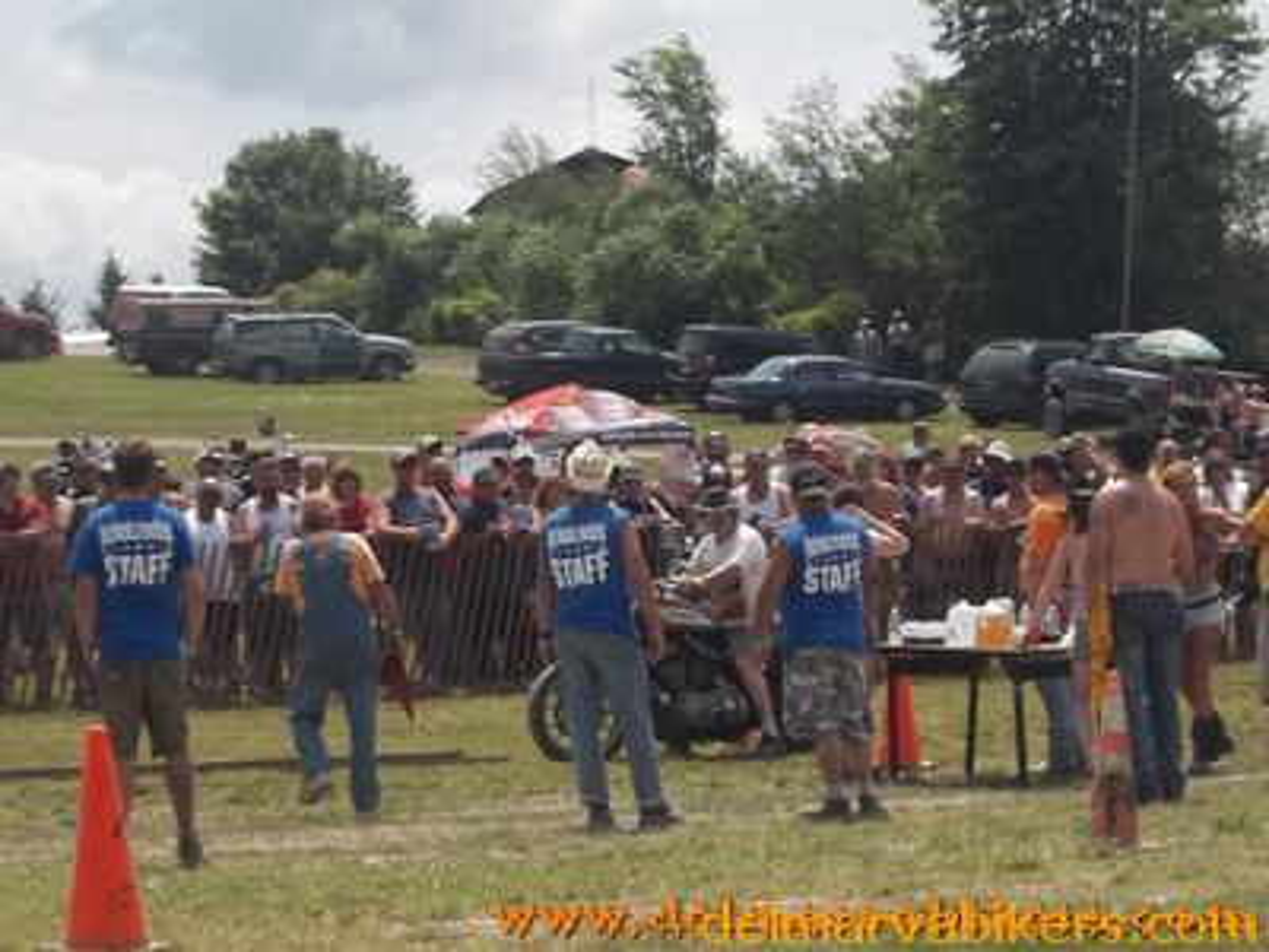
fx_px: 4949
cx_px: 634
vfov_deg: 11.0
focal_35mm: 135
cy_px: 476
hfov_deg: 14.6
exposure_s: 1/400
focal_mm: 24.5
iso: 80
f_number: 5.9
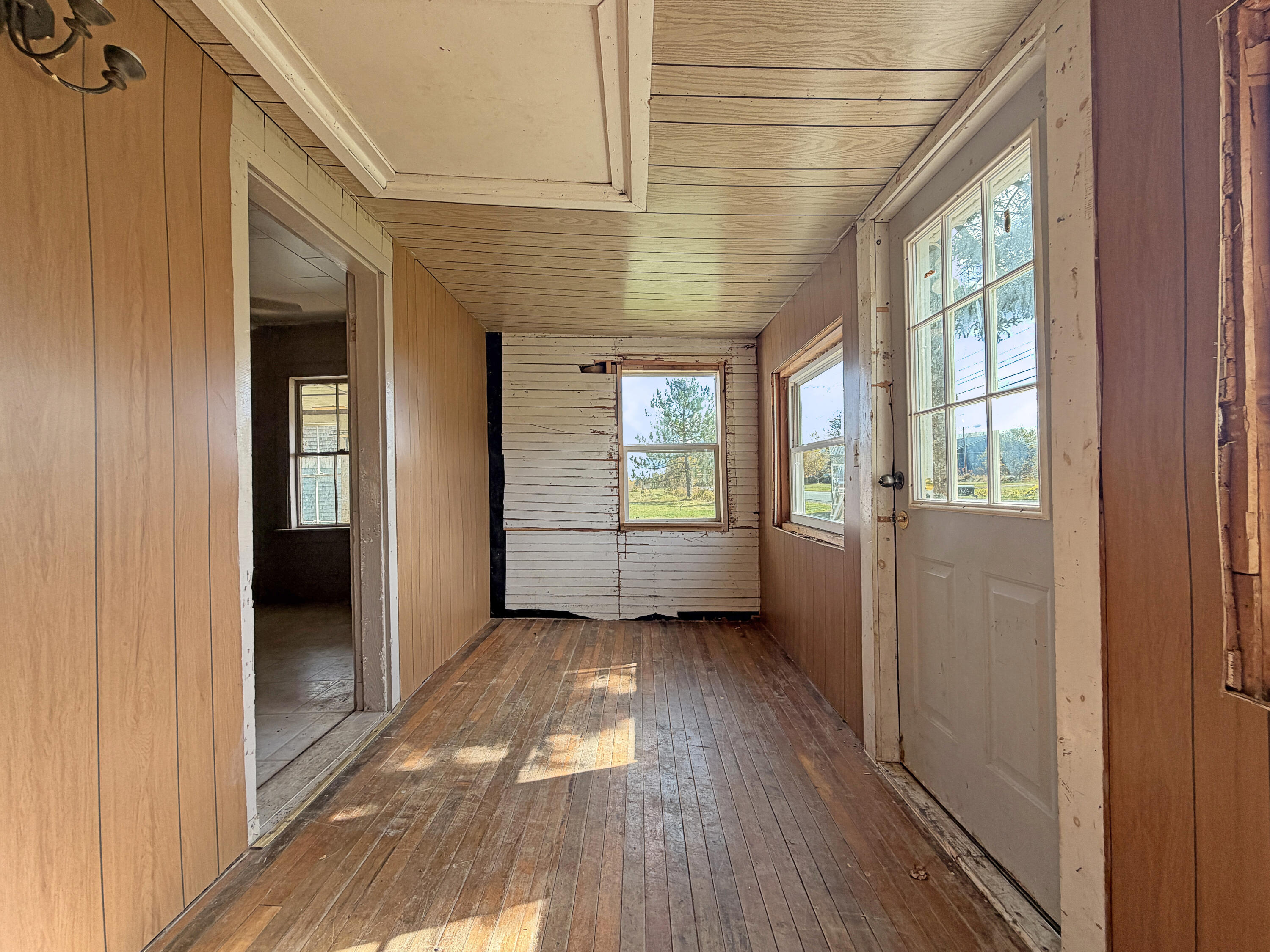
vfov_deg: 85.7
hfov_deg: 102.1
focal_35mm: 14
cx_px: 635
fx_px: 514
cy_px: 476
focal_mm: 2.22
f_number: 2.2
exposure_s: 1/121
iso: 64
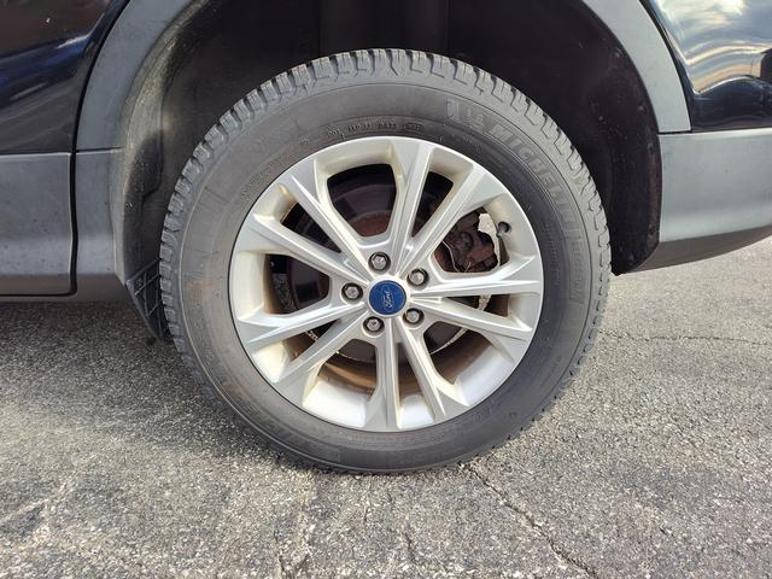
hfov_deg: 73.9
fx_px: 513
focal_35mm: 23
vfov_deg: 58.9
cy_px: 290
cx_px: 386
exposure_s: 1/436
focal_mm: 5.56
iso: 100
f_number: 1.88
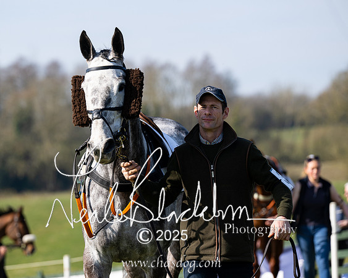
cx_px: 139
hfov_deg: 8.6
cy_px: 139
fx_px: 2319
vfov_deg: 6.9
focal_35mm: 225
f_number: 5
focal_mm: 200
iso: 200
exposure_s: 1/1000
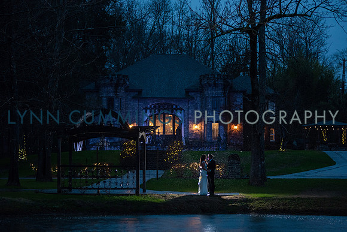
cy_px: 106
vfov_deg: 10.6
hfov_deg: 15.8
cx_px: 174
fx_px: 1254
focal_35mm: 130
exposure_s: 1/160
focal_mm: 120
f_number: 2.8
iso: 1250
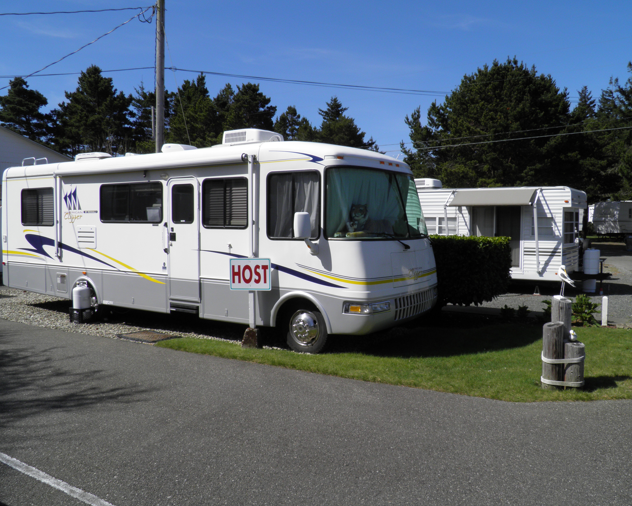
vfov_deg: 48.5
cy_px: 246
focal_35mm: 30
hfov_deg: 58.7
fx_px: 561
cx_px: 336
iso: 50
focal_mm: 4.9
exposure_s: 1/400
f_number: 5.7
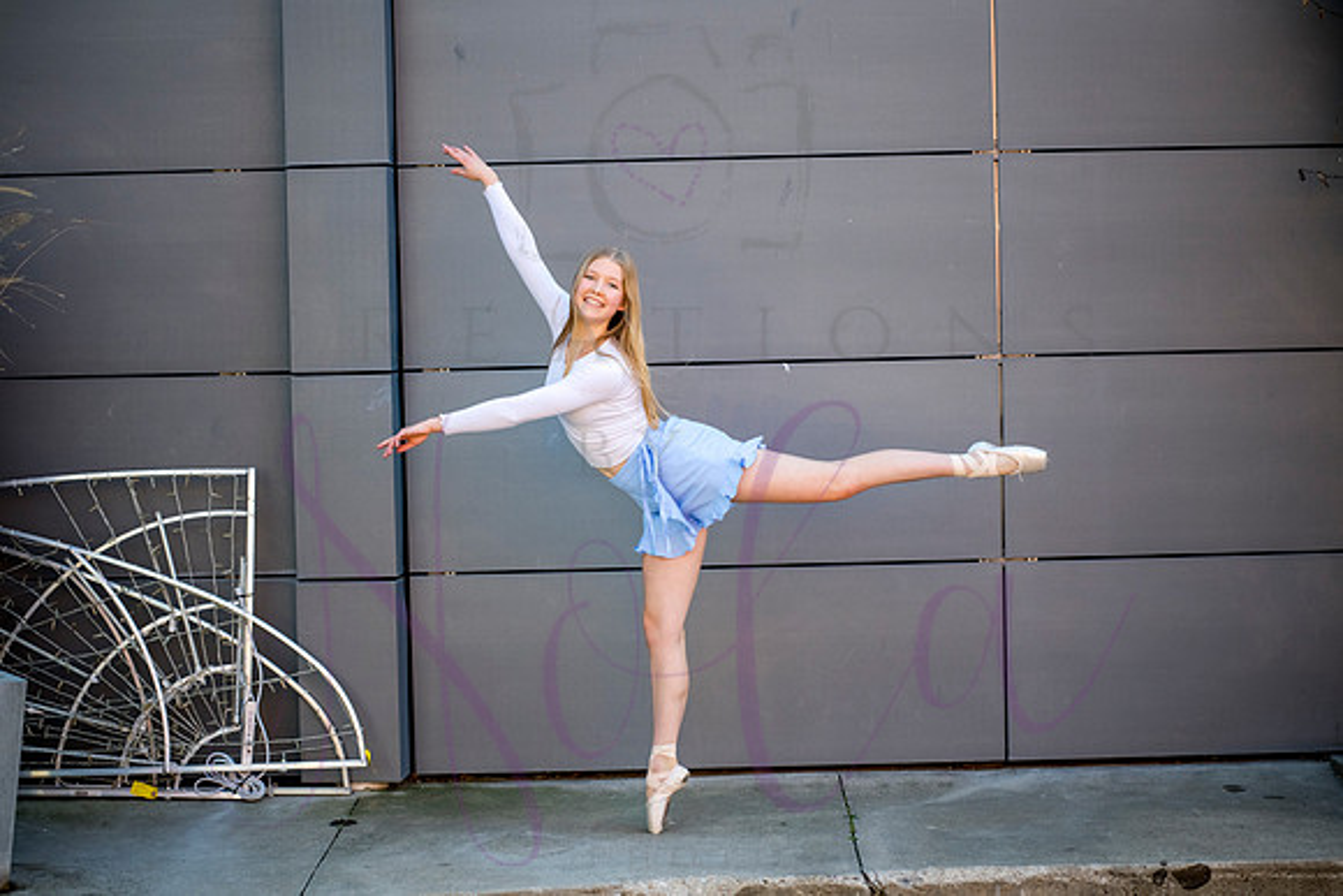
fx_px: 2985
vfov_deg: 17.1
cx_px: 672
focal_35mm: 80
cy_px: 448
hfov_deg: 25.4
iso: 400
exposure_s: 1/640
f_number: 5.6
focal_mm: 80
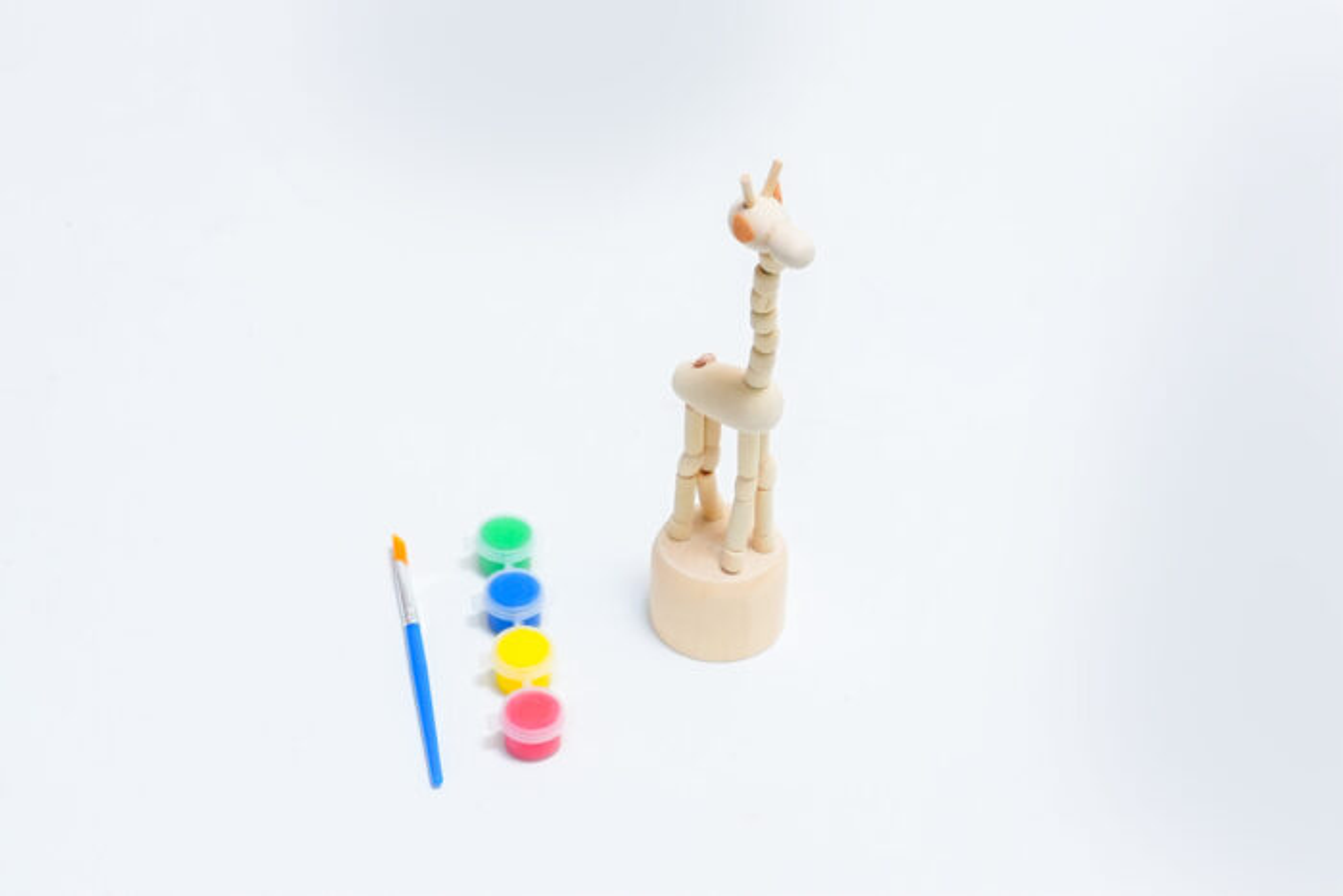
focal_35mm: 72
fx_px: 2686
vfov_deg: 18.9
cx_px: 672
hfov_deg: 28.1
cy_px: 448
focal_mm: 48
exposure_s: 1/125
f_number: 11
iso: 3200
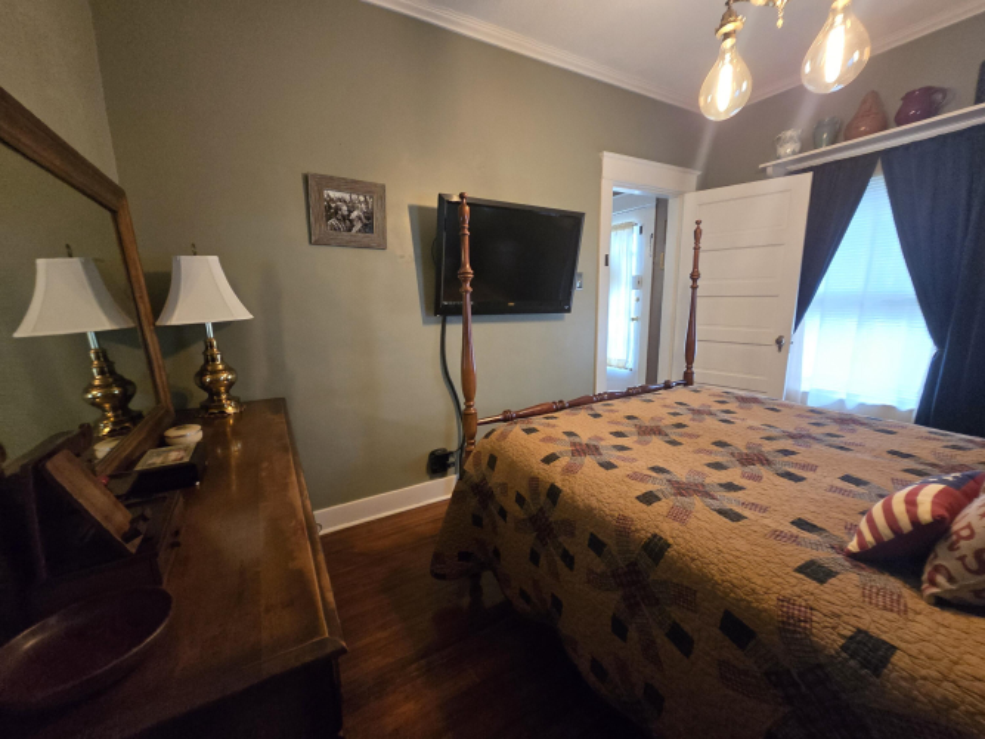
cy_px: 370
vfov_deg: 89.9
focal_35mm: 13
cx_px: 492
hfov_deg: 106.2
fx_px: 370
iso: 1000
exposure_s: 1/60
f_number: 2.2
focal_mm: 2.2
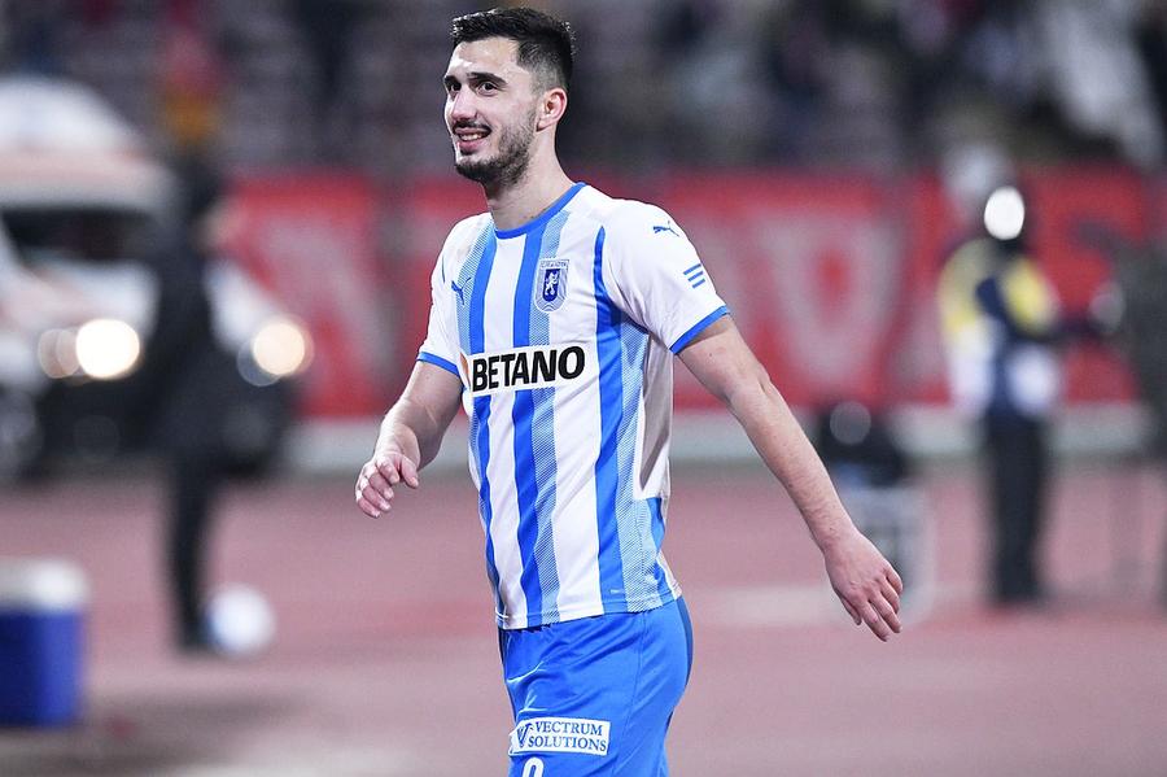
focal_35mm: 400
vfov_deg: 3.4
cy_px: 388
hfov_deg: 5.2
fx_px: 12959
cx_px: 584
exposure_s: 1/800
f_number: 4
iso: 2500
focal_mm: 400
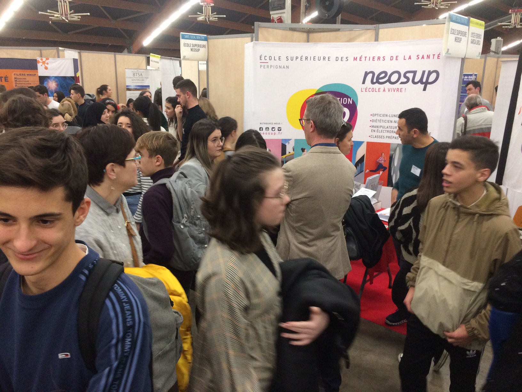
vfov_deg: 48.2
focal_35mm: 29
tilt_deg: -17.3
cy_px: 196
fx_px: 437
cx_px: 261
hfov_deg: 61.7
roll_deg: -0.4
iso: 250
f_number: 2.2
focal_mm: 4.15
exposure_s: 1/33
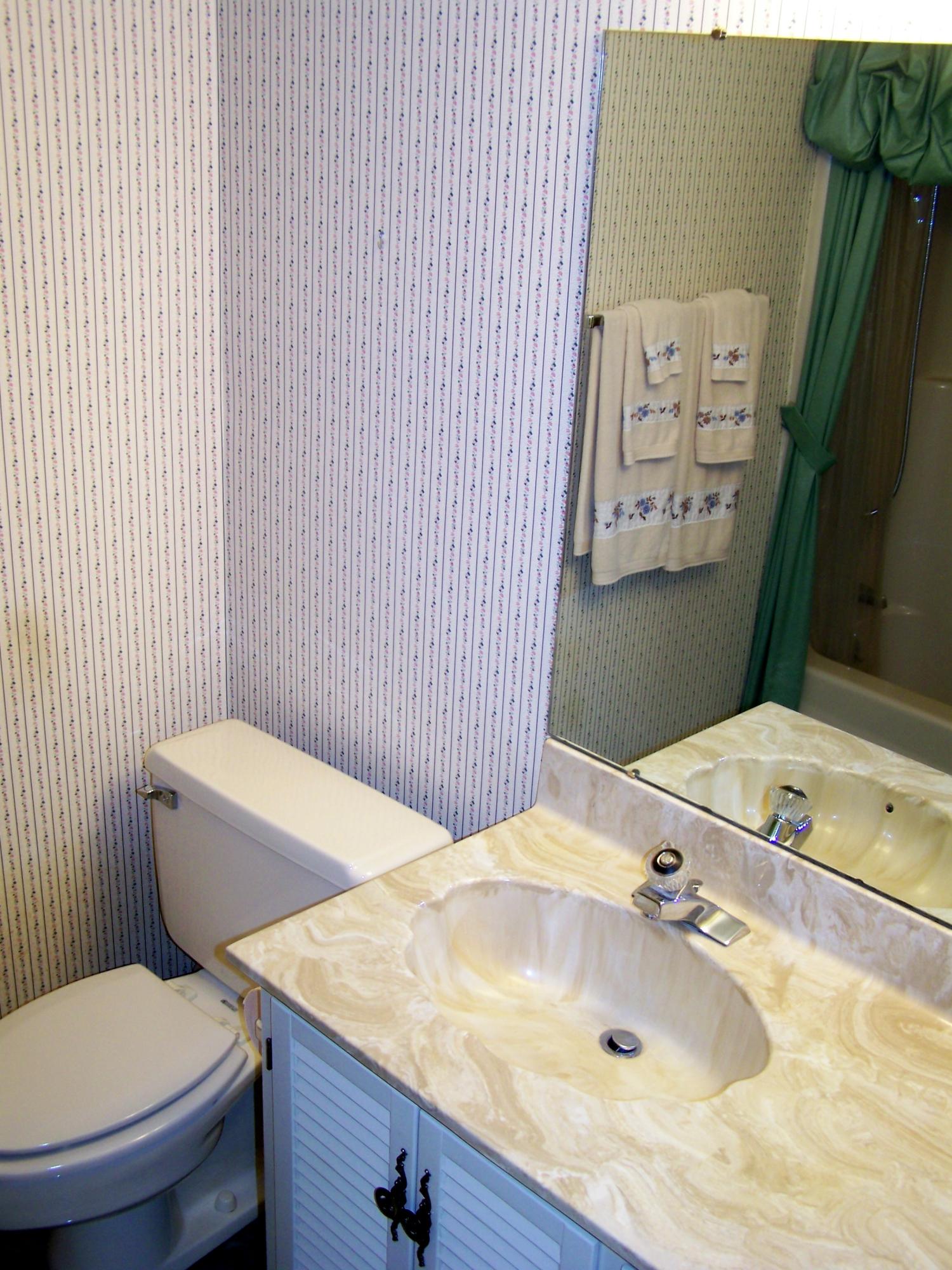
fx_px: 1393
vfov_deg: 49.0
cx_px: 476
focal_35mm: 38
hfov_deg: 37.7
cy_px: 635
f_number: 2.8
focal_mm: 6.3
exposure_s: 1/8
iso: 80
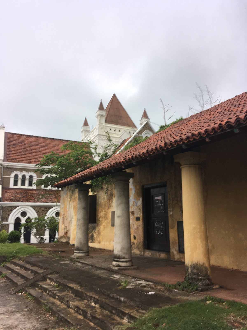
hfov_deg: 48.2
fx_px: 276
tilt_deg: +12.3
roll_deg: +0.2
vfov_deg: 61.7
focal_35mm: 29
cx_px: 124
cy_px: 165
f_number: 2.2
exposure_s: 1/50
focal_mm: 4.15
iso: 32
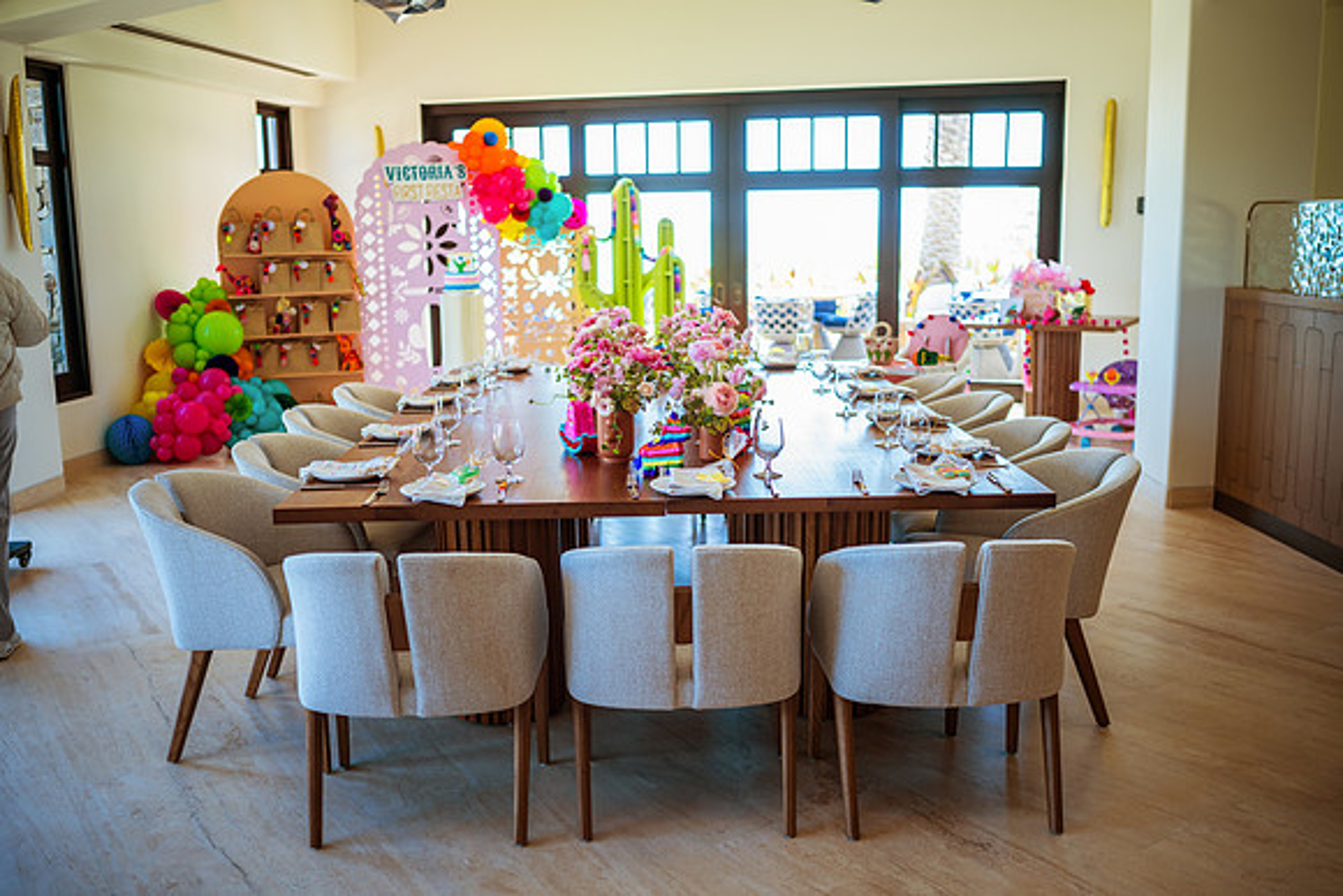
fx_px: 1306
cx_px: 672
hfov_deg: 54.4
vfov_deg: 37.9
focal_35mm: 35
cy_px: 448
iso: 250
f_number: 1.8
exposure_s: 1/200
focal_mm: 35
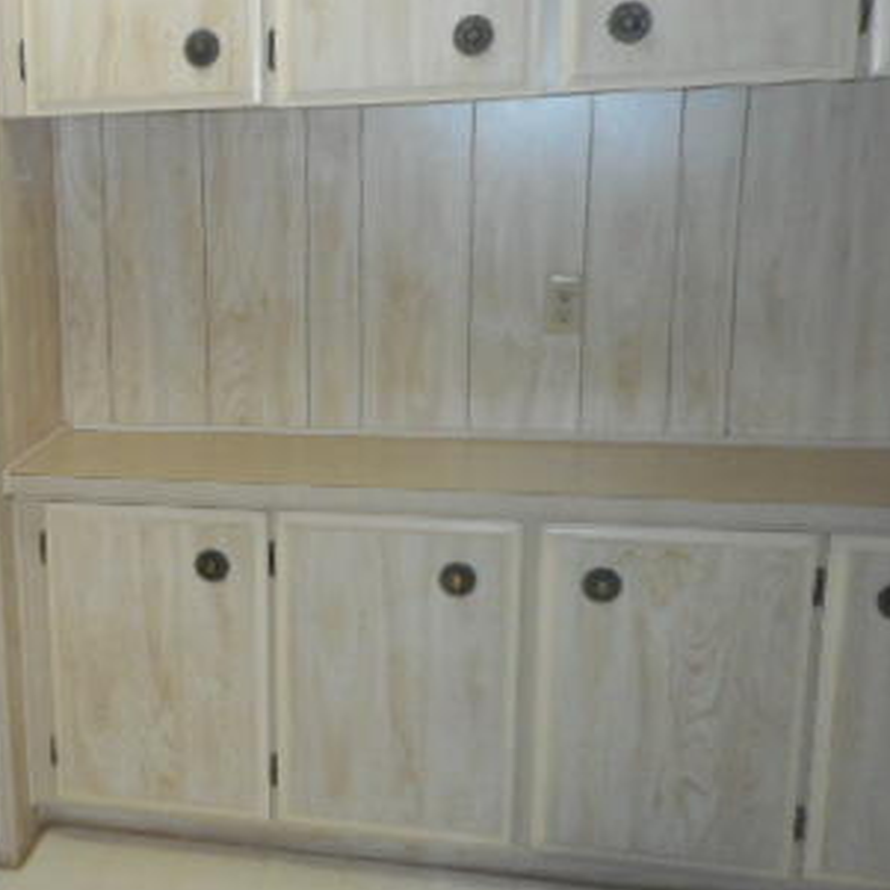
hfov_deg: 33.9
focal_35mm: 47
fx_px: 1367
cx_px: 74
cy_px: 464
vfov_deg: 36.1
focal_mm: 4.5
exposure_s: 1/25
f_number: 3.7
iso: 250
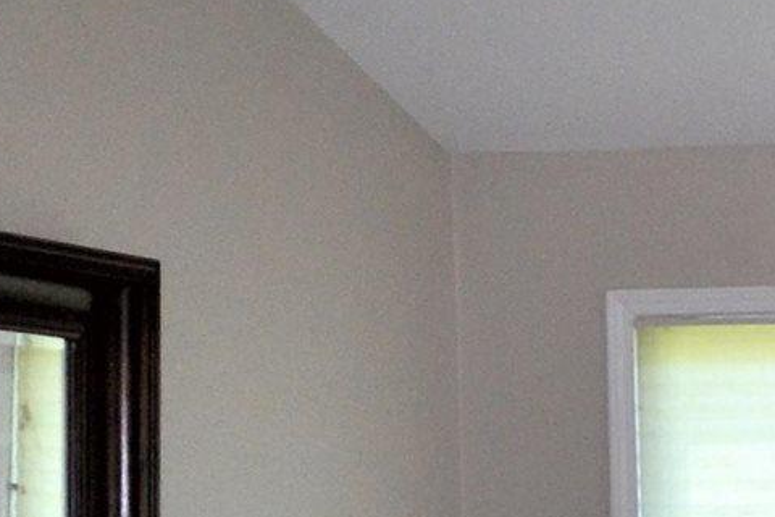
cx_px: 1681
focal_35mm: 96
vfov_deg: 13.9
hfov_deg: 15.5
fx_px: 2067
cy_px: 580
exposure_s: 1/60
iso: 1250
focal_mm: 10
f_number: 4
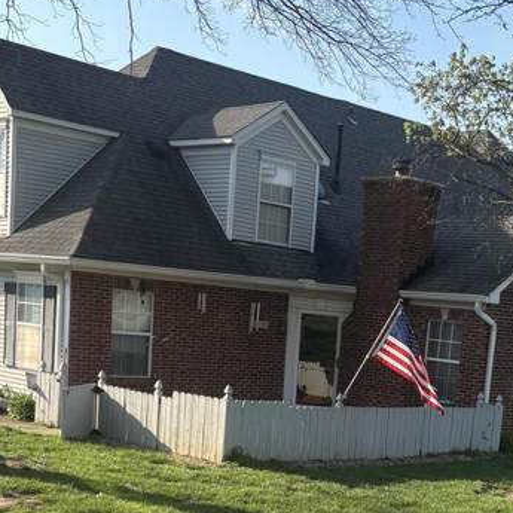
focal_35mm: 64
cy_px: 491
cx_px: 391
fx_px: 1073
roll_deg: -4.8
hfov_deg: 26.5
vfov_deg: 25.8
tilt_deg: -9.2
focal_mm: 5.96
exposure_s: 1/1139
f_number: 1.6
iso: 50
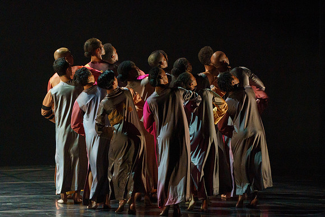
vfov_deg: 3.9
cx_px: 160
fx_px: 3185
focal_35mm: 353
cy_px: 83
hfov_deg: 5.8
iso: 6400
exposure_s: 1/250
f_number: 5.6
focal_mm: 285
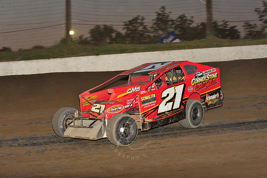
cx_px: 134
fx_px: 682
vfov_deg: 14.8
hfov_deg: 22.2
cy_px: 89
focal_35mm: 92
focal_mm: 92
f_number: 7.1
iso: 1000
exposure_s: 1/320
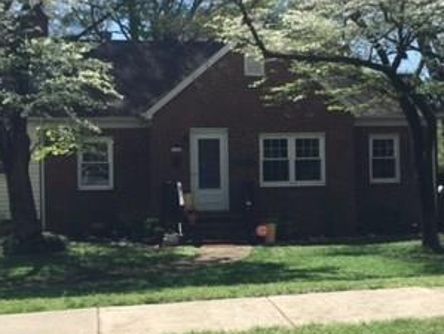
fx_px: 796
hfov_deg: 31.0
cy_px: 140
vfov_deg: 23.7
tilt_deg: +0.6
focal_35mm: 62
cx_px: 278
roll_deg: +0.2
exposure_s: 1/1464
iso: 32
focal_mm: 4.15
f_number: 2.2
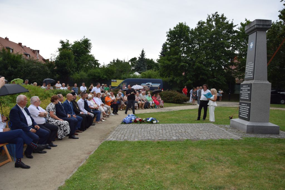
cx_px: 142
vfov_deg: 47.9
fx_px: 214
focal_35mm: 27
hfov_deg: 67.4
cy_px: 95
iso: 100
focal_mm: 18
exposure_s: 1/125
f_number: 5.6
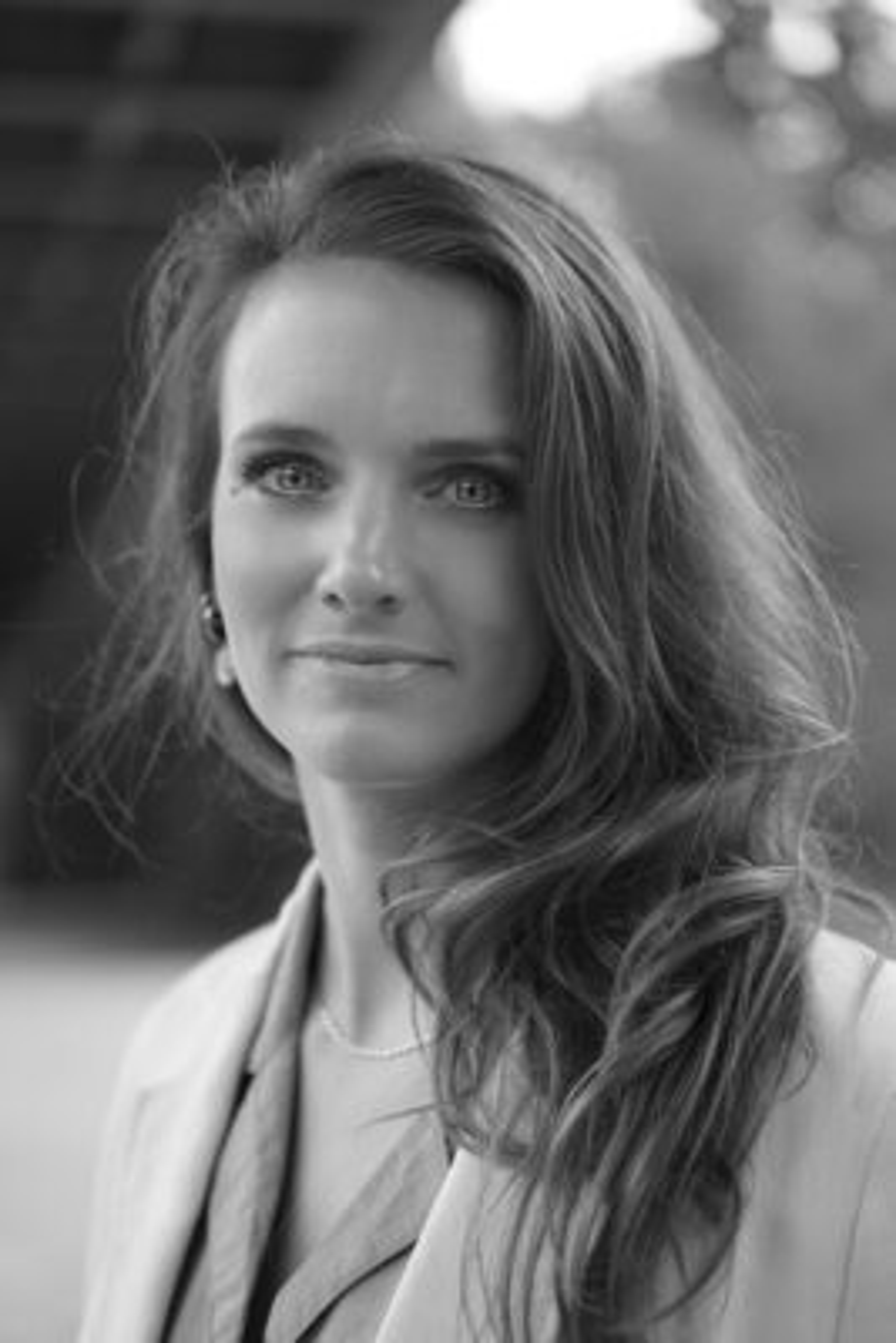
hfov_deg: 18.2
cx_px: 448
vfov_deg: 27.0
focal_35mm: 75
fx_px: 2797
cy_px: 672
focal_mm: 75
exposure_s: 1/400
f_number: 2.8
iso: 320
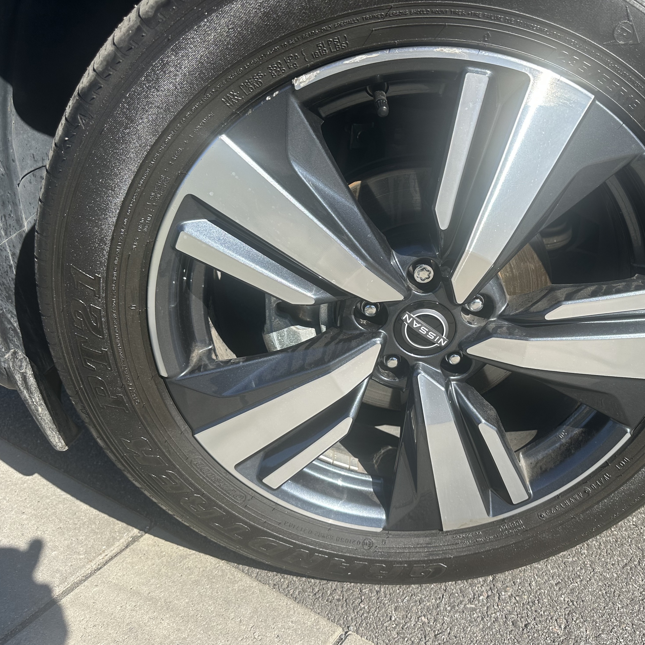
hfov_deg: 54.8
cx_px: 414
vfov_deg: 55.6
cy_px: 330
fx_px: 611
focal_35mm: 29
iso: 80
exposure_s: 1/2155
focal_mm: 6.86
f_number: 1.78
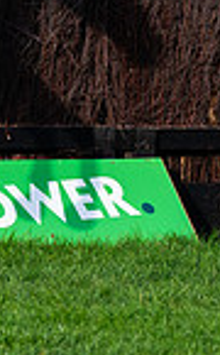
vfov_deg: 3.7
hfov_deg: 2.3
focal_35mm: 569
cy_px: -172
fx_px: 5486
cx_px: -294
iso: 400
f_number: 4
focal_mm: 120
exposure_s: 1/3200
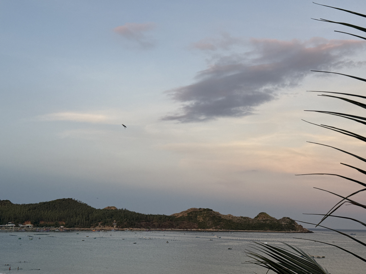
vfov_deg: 30.3
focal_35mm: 48
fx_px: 508
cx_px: 183
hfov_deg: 39.7
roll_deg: -1.1
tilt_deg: +10.1
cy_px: 137
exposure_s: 1/413
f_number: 1.78
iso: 64
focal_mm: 6.76
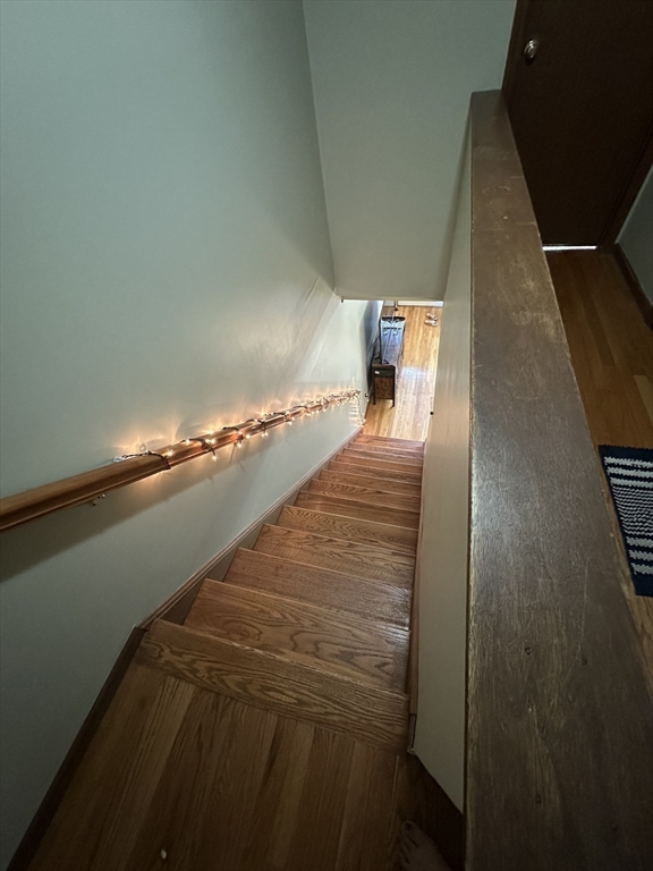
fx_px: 352
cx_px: 326
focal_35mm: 14
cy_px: 436
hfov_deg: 85.7
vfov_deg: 102.1
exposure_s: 1/60
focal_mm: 2.22
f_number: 2.2
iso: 800
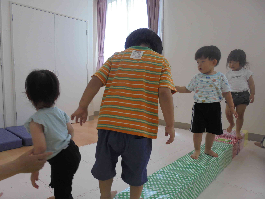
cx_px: 132
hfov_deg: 67.3
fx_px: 199
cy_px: 100
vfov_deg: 53.1
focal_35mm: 26
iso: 100
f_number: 3.5
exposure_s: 1/80
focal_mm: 4.6
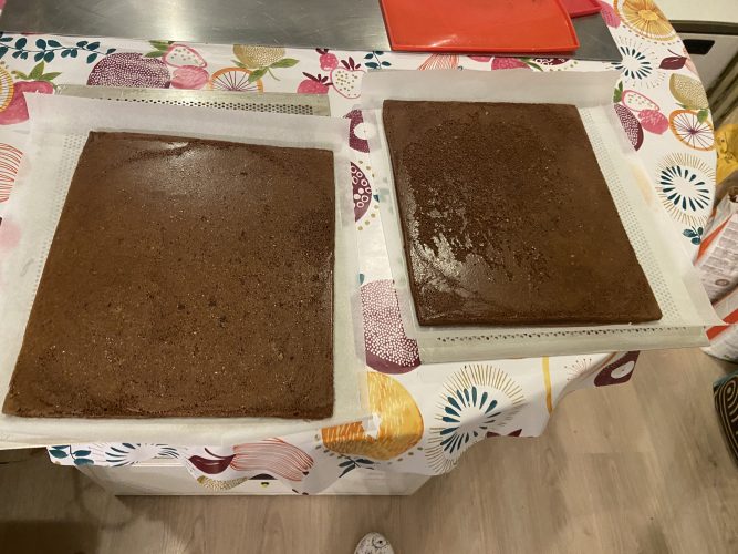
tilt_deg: -59.5
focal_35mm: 26
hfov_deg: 67.3
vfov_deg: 53.0
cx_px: 369
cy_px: 277
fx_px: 554
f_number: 1.8
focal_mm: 4.25
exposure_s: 1/33
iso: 400
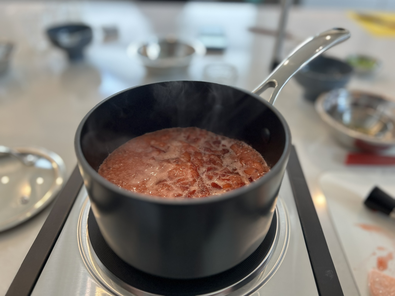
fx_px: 297
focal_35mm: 26
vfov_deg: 53.1
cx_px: 198
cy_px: 148
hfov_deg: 67.3
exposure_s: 1/60
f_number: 1.5
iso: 64
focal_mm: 5.7
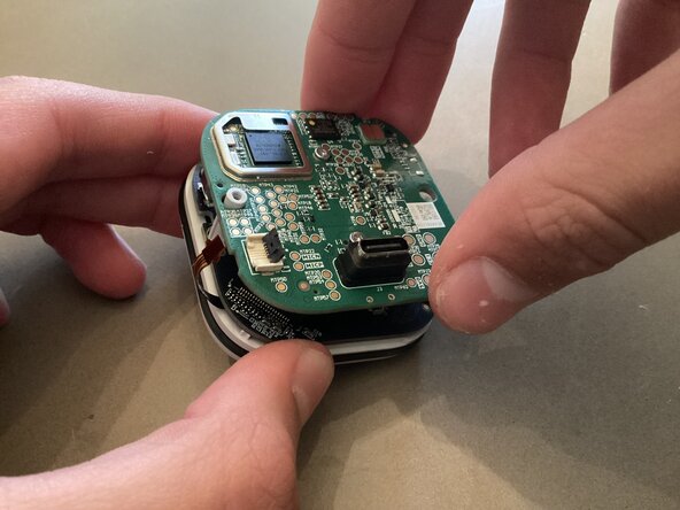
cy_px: 255
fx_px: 609
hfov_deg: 58.4
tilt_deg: -57.6
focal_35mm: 31
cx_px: 340
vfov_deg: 45.4
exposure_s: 1/24
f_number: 2.4
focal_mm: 3.3
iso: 640
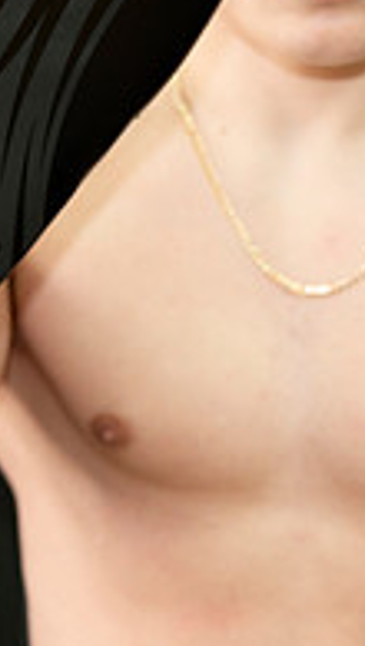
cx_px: 232
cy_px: 113
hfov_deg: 7.4
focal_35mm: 165
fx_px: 2833
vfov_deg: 13.0
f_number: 3.5
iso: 800
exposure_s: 1/200
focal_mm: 53
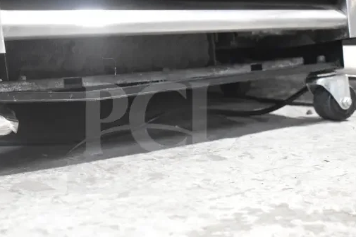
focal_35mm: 58
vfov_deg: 23.4
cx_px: 146
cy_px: 138
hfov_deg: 34.4
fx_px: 574
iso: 6400
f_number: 5
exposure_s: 1/160
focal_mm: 32
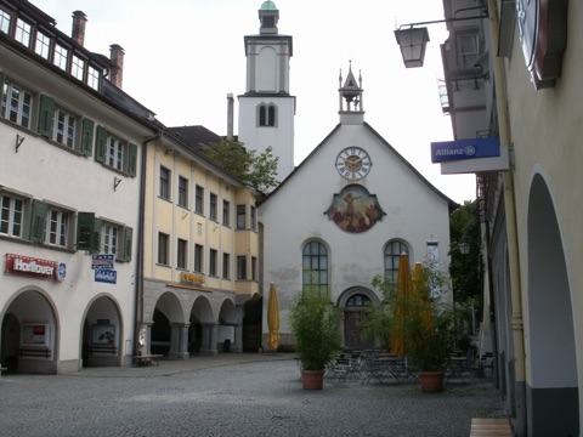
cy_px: 218
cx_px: 292
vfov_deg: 38.7
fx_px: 623
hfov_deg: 50.1
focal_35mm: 37
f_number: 7.1
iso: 50
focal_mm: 7.7
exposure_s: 1/125
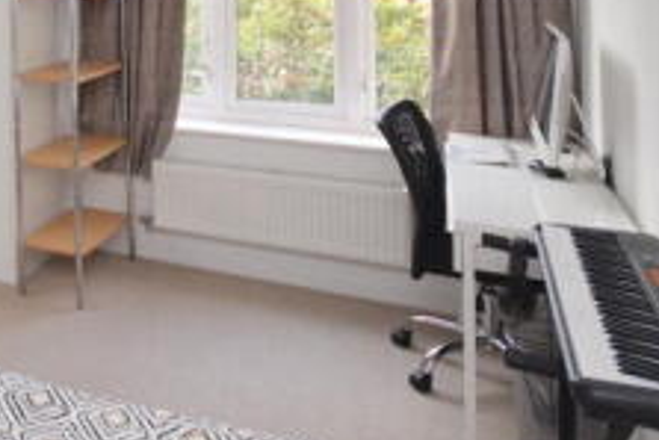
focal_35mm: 44
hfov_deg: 36.4
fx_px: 806
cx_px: -93
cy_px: -61
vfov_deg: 27.6
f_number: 5.6
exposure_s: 1/125
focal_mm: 10
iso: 800
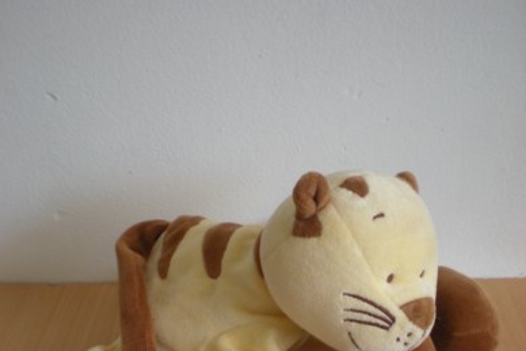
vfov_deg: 24.9
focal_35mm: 53
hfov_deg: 37.5
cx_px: 263
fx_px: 775
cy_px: 302
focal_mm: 6.3
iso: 64
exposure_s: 1/39
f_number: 3.1
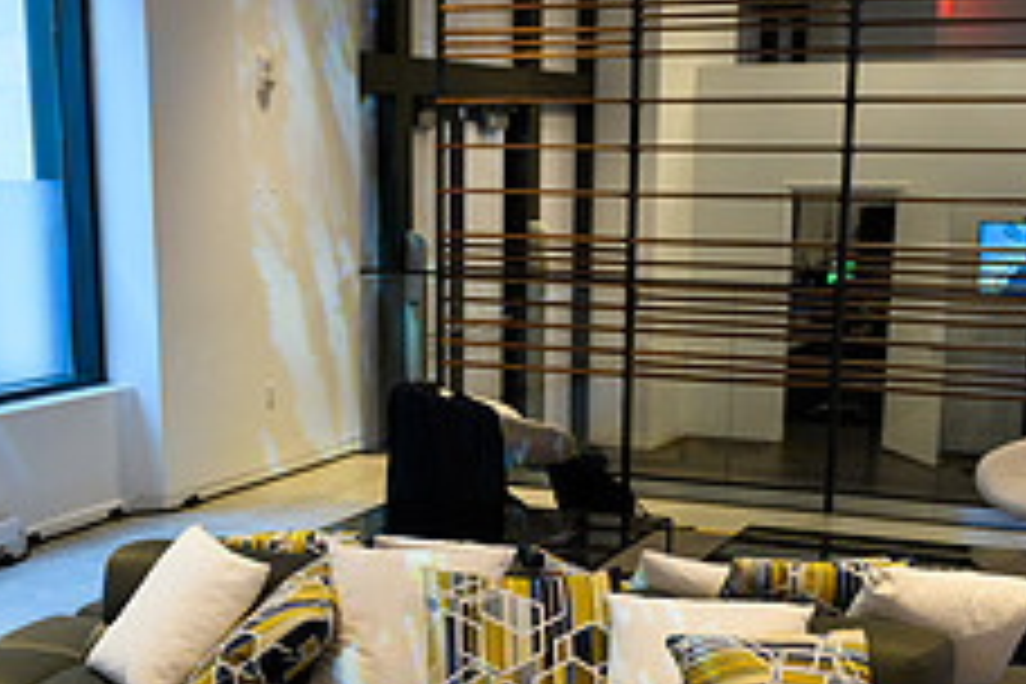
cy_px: 612
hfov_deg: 32.9
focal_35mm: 61
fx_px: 1738
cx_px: 477
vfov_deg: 21.8
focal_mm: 24
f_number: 3.2
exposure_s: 1/250
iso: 1600
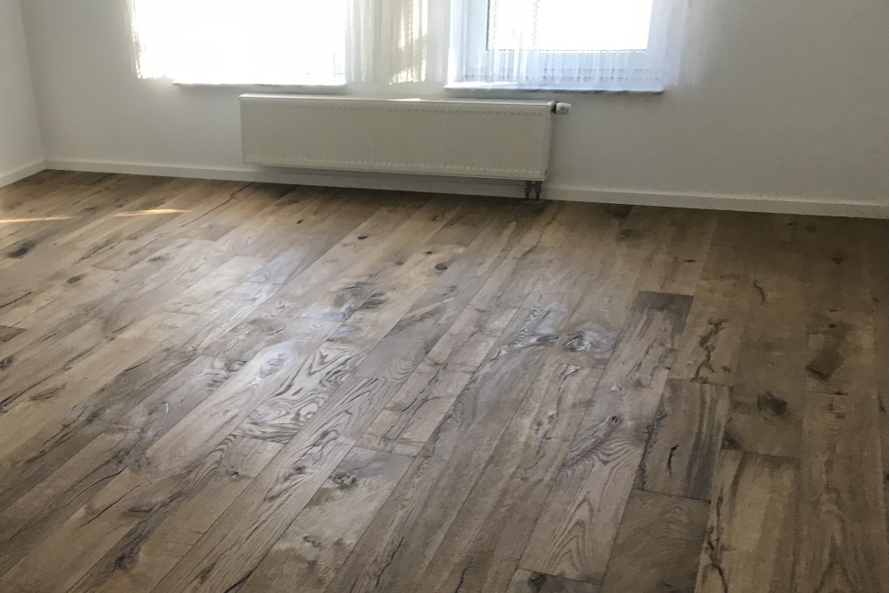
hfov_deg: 46.5
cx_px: 279
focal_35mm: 41
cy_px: 422
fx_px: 1013
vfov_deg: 32.2
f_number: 1.8
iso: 32
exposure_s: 1/33
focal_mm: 3.99
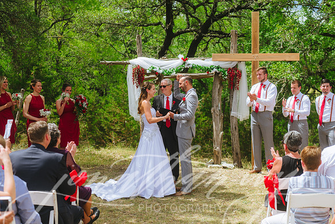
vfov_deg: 19.5
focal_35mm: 70
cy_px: 112
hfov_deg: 28.8
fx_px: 652
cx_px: 168
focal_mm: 70
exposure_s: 1/1600
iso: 160
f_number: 2.8
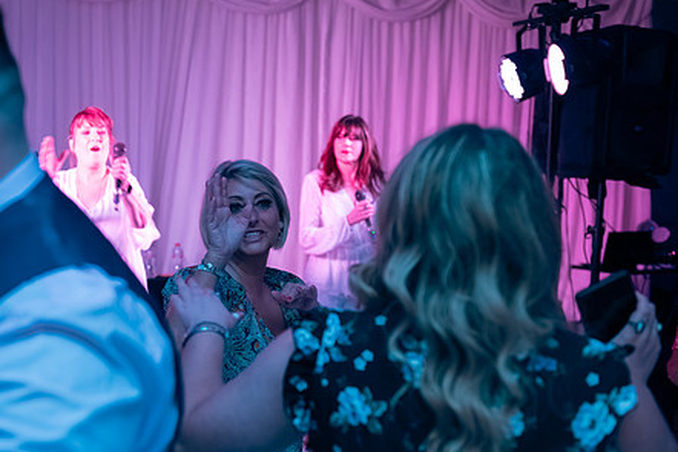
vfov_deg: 23.0
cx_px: 248
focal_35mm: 59
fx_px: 1111
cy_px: 254
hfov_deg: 33.7
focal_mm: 45
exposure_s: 1/160
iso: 800
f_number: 3.5
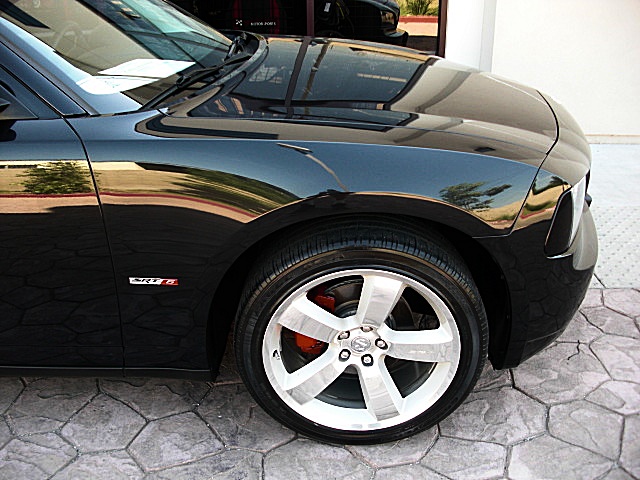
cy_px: 240
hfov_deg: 51.4
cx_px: 320
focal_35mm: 36
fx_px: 666
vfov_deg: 39.7
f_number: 2.8
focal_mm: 6.3
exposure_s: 1/100
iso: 100
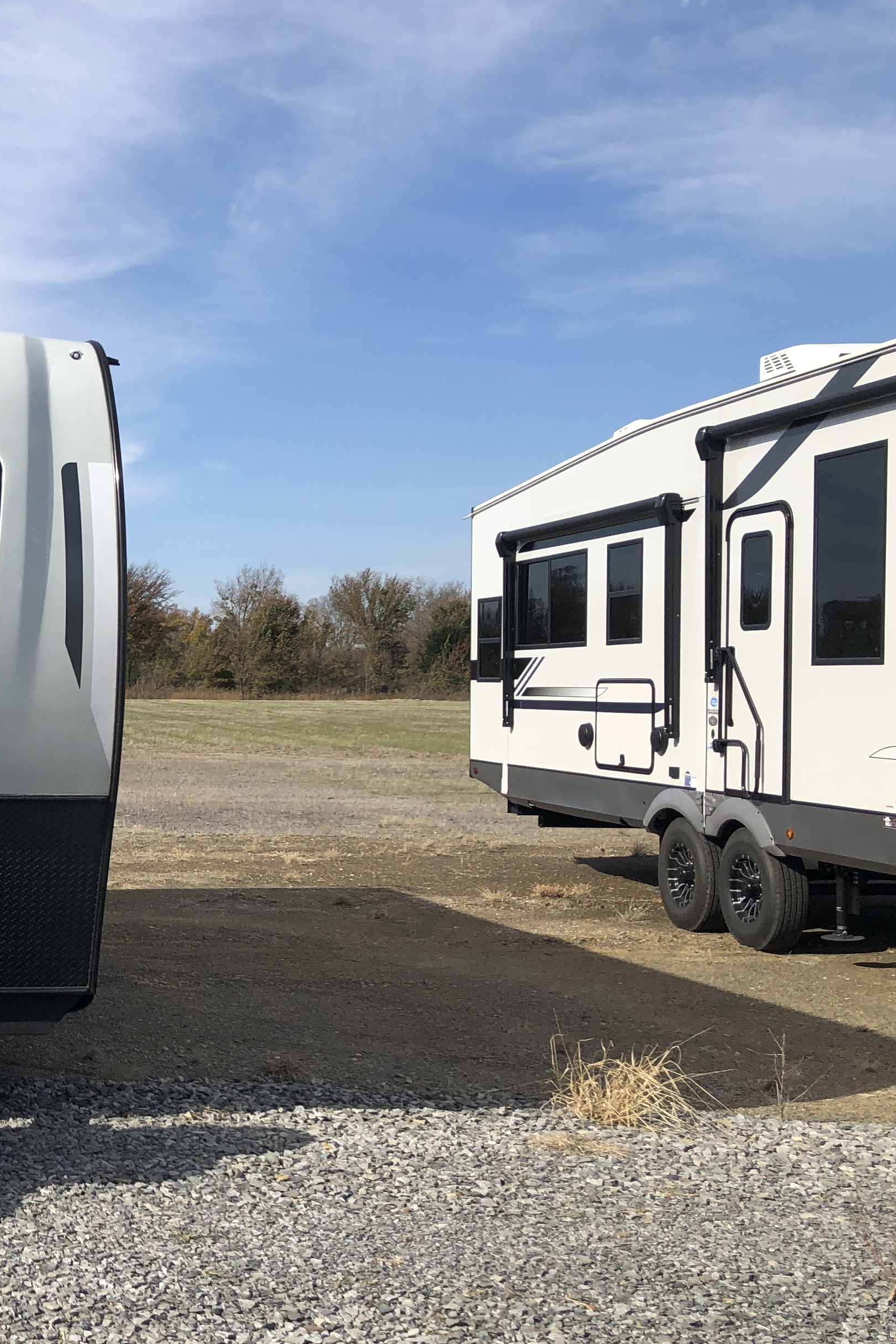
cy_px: 694
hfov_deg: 25.2
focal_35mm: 48
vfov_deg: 41.1
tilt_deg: -1.7
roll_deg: -0.7
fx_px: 1792
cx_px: -182
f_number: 1.8
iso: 20
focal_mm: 3.99
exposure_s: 1/2288
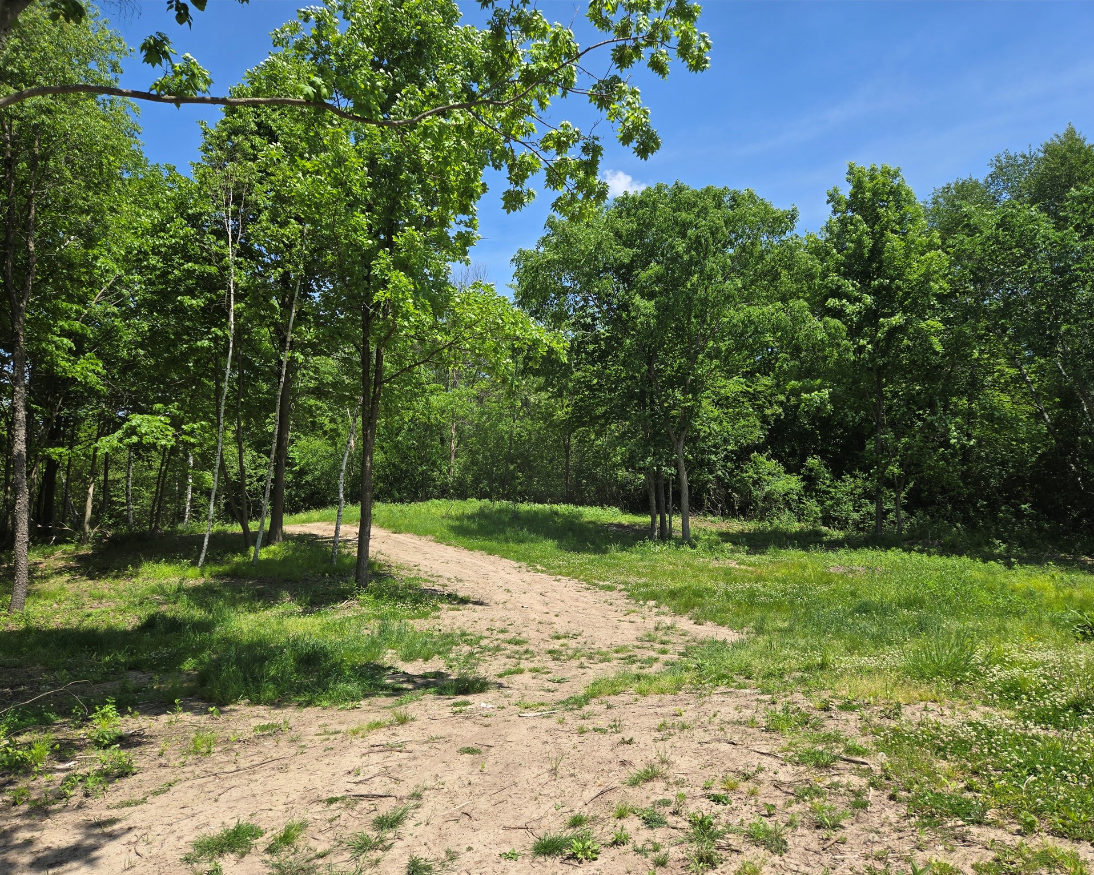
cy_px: 438
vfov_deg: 58.8
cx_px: 526
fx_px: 777
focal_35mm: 24
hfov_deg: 70.3
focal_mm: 5.4
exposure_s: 1/1347
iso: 25
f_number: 1.8
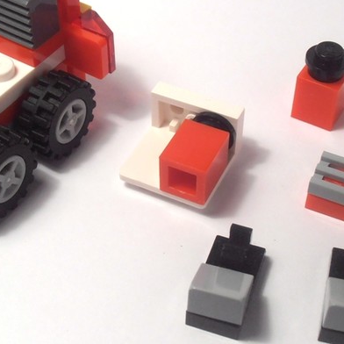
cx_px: 164
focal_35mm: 75
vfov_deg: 23.0
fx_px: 843
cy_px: 149
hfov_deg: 23.1
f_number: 3.9
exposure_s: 1/100
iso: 80
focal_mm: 6.61
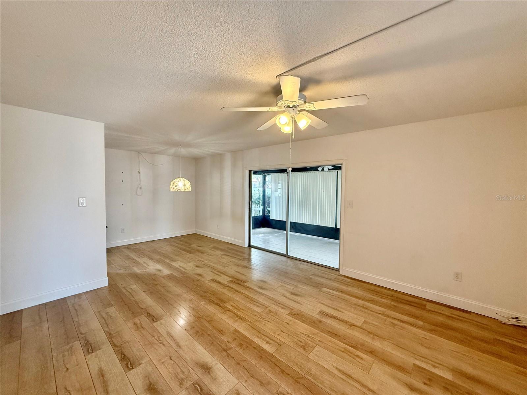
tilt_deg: -0.8
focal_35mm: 14
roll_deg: -0.3
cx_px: 264
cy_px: 198
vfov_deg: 85.7
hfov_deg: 102.1
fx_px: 213
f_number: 2.2
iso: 250
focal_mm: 2.22
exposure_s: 1/120
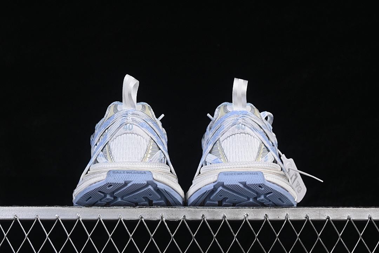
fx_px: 790
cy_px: 126
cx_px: 190
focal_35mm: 75
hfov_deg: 27.0
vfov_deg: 18.2
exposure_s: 1/80
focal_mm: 50
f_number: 8
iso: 160
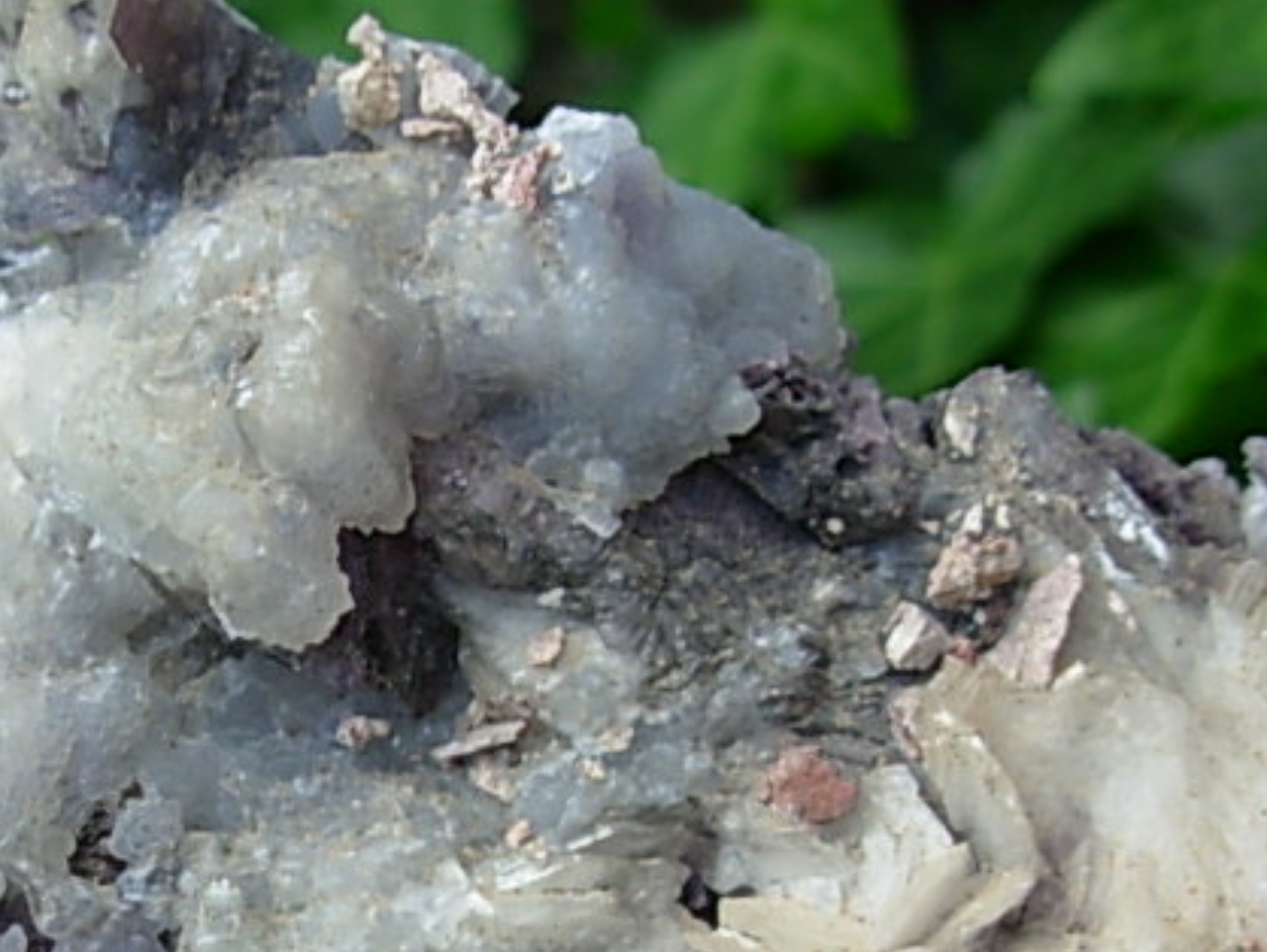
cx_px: 421
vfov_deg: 15.7
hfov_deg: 21.0
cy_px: 897
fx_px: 3406
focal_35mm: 93
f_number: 2.9
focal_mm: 6.3
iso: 50
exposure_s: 1/192
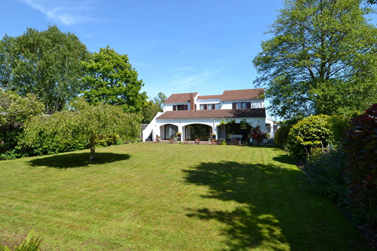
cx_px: 188
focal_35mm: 18
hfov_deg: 90.0
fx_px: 189
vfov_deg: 67.4
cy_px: 126
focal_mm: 12
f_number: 7.1
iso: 100
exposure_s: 1/200
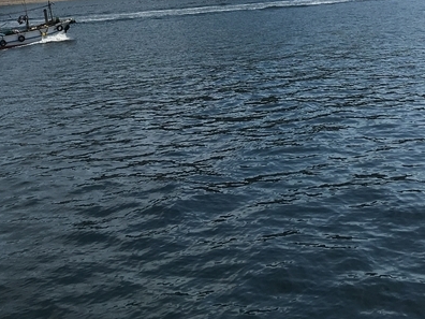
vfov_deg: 18.7
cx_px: 220
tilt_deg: +2.2
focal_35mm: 75
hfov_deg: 26.0
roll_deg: +4.1
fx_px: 921
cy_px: -48
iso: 25
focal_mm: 4.15
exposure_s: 1/3663
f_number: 2.2
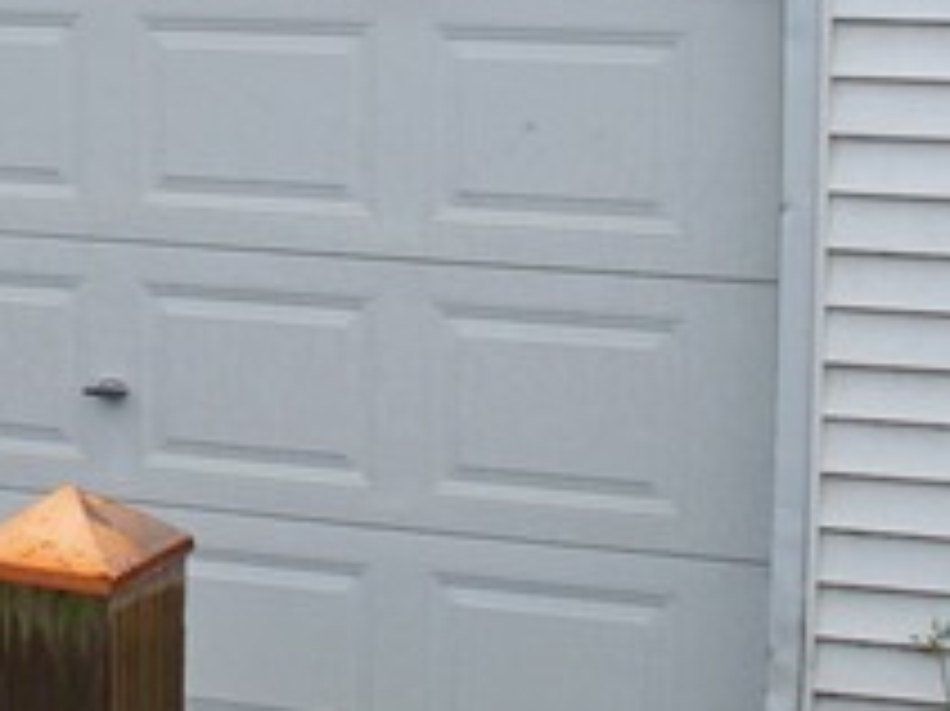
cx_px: -14
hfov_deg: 18.1
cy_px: 76
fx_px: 2907
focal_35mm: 106
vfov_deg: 13.8
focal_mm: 7.54
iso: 80
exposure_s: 1/250
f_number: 2.8
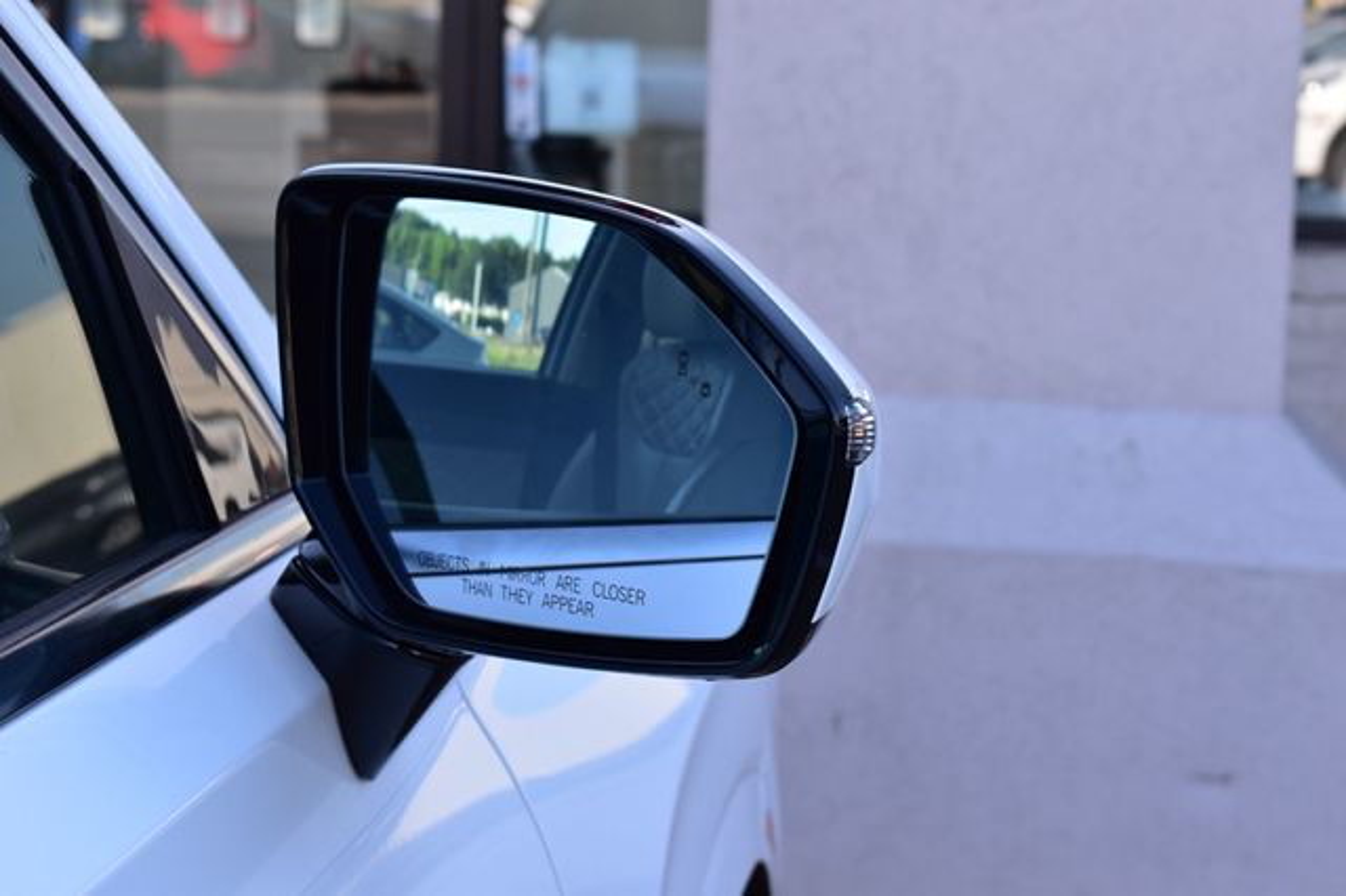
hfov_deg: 24.6
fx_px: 3083
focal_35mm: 82
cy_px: 448
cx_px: 673
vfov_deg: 16.5
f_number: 9
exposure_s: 1/160
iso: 400
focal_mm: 55
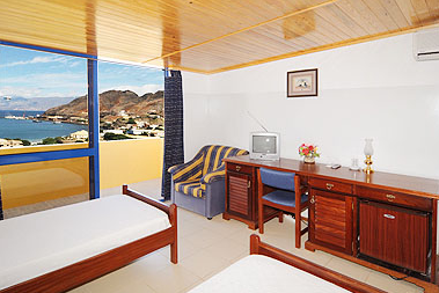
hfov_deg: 86.8
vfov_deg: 64.6
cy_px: 152
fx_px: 232
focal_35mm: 19
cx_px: 231
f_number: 5.6
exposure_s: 1/250
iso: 400
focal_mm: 12
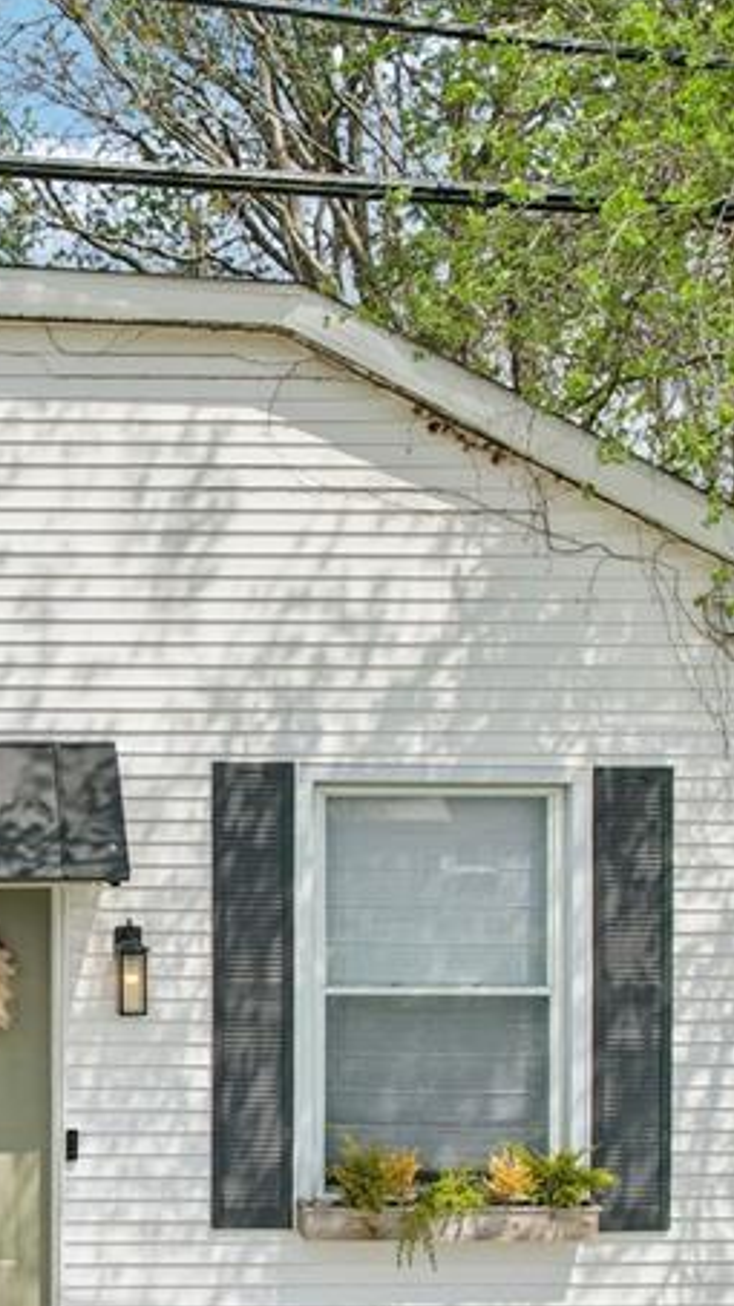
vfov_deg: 39.0
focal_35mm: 52
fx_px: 1801
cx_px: -92
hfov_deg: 21.7
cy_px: 952
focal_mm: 8.4
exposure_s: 1/5000
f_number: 2.8
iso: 100
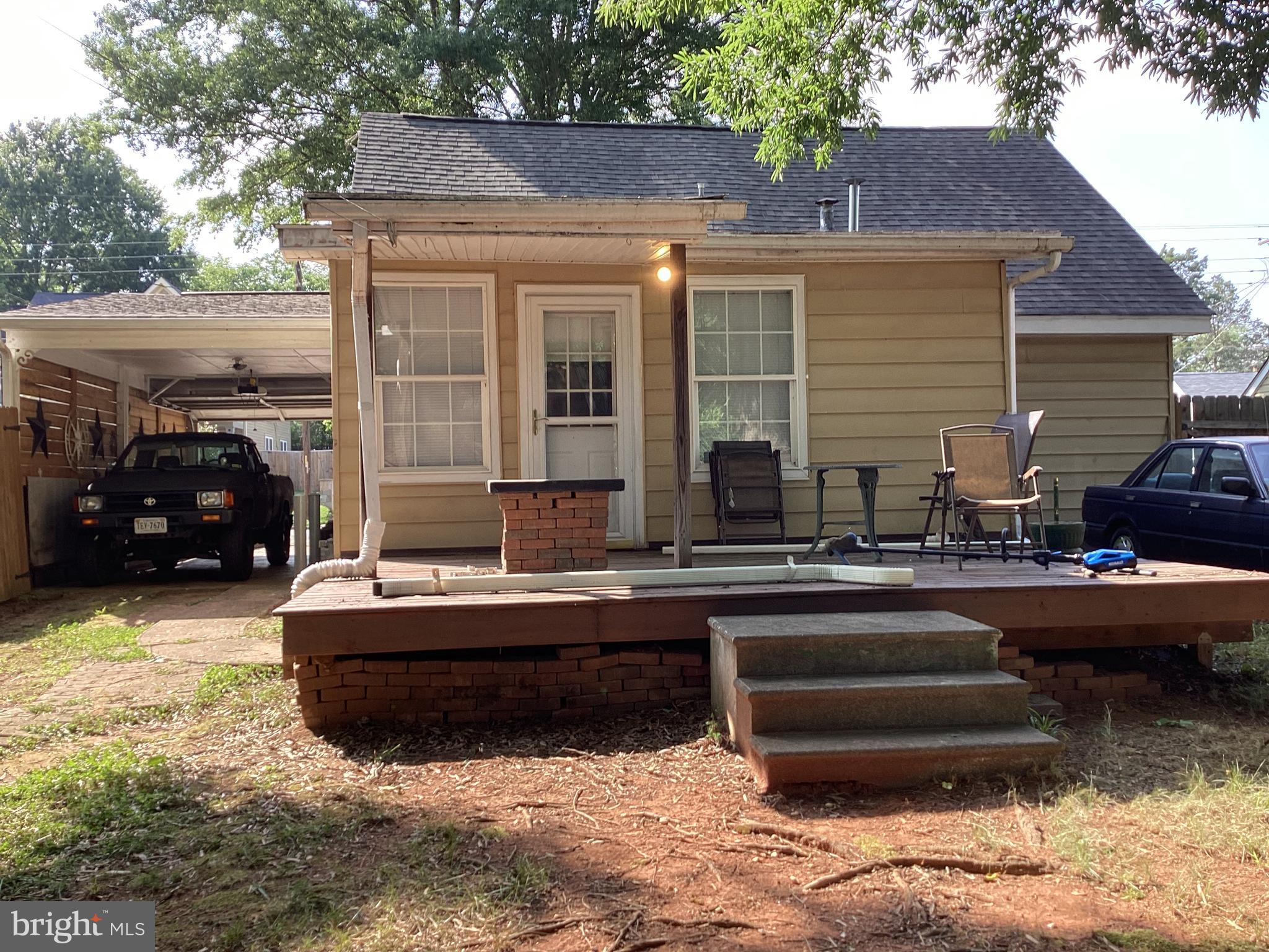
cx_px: 634
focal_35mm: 31
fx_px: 1136
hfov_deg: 58.4
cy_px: 476
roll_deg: +0.5
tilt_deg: -0.7
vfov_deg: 45.4
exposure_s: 1/120
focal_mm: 3.3
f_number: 2.4
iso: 25
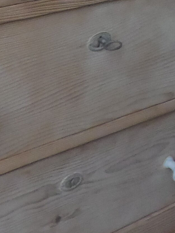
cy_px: 11
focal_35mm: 123
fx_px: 829
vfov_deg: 15.8
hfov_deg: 11.7
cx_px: -51
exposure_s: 1/20
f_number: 2.9
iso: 200
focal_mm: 4.3
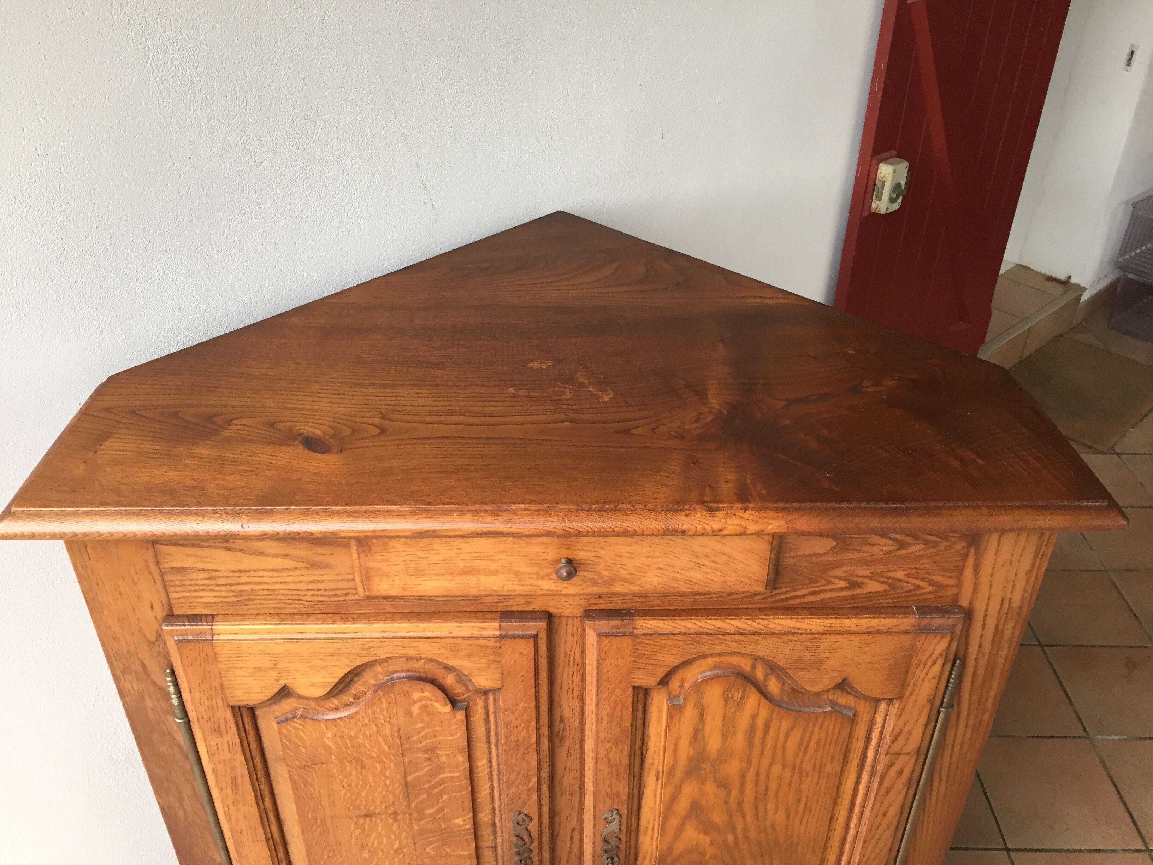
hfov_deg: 61.7
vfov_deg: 48.2
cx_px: 576
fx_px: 966
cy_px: 432
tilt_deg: -31.5
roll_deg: -0.6
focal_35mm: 29
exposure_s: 1/33
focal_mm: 4.15
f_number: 2.2
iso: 50
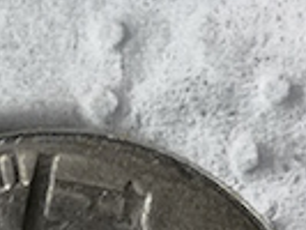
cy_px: 147
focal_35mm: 295
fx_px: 2610
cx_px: 92
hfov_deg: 6.7
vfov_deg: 5.0
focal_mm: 5.58
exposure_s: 1/410
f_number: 1.8
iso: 50
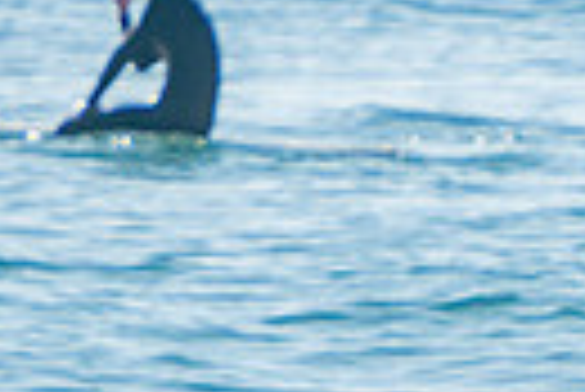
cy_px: 759
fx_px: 30486
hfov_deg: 1.1
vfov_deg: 0.7
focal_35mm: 1874
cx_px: 544
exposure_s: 1/1250
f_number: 5.6
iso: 200
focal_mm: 280
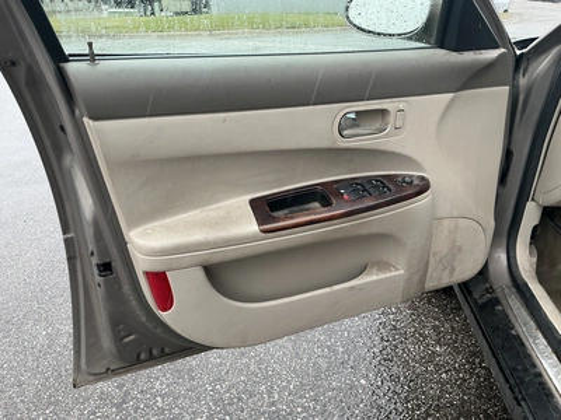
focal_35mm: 28
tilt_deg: -23.7
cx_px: 280
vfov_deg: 49.7
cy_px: 210
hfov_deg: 63.4
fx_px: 454
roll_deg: +0.0
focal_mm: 3
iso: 32
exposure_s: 1/122
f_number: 1.8
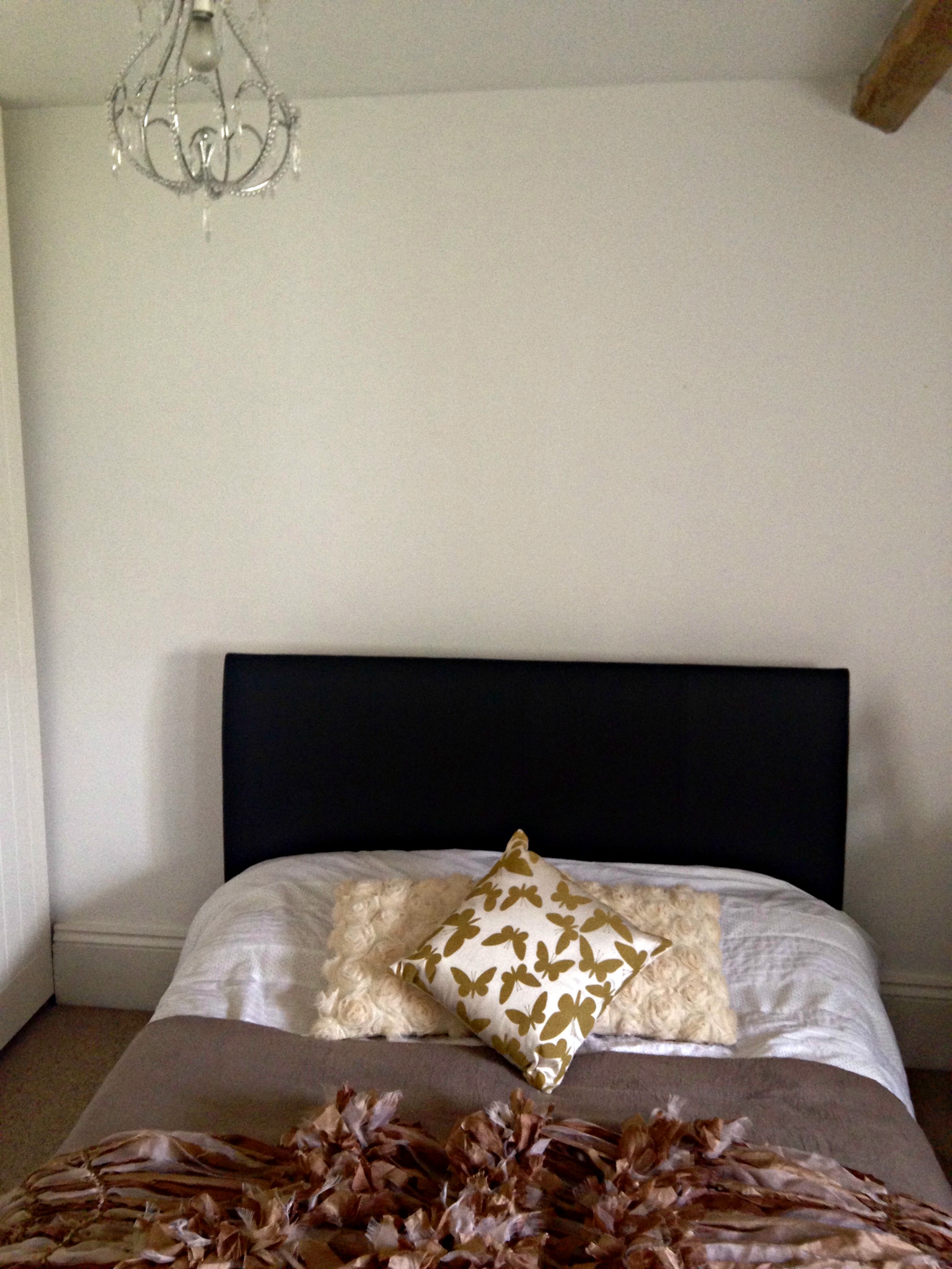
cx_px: 476
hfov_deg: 42.9
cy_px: 634
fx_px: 1210
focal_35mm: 33
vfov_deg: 55.4
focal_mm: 4.12
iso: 200
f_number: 2.4
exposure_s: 1/20
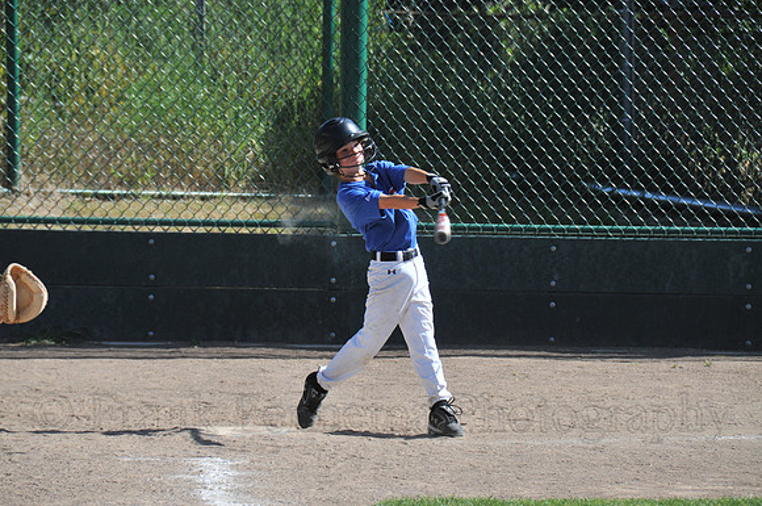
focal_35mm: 300
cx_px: 381
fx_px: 6341
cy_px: 253
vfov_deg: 4.6
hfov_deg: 6.9
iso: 200
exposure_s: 1/500
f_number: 8
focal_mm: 200
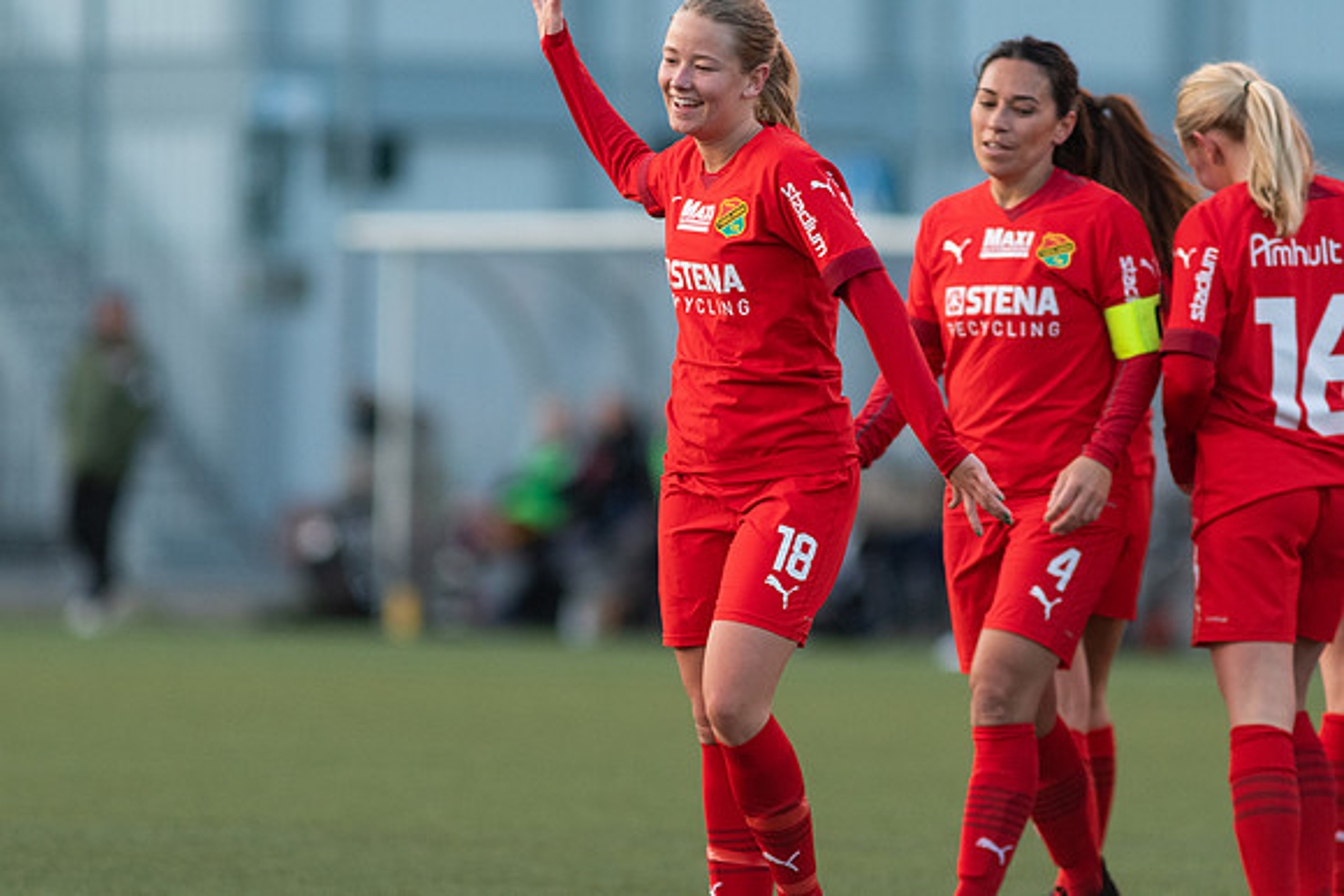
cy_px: 448
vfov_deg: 3.1
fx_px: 16803
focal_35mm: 450
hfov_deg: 4.6
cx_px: 672
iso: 1600
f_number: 3.2
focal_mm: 300
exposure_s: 1/800
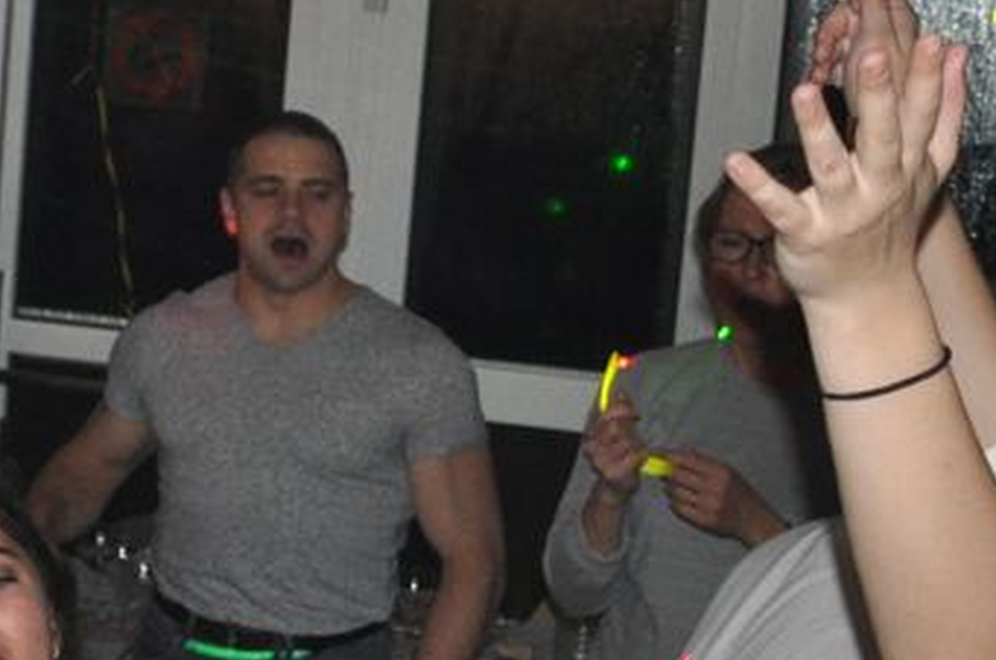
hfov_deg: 16.1
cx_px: -99
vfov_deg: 11.0
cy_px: 307
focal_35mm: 124
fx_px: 3424
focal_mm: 22
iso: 800
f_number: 3.8
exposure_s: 1/60
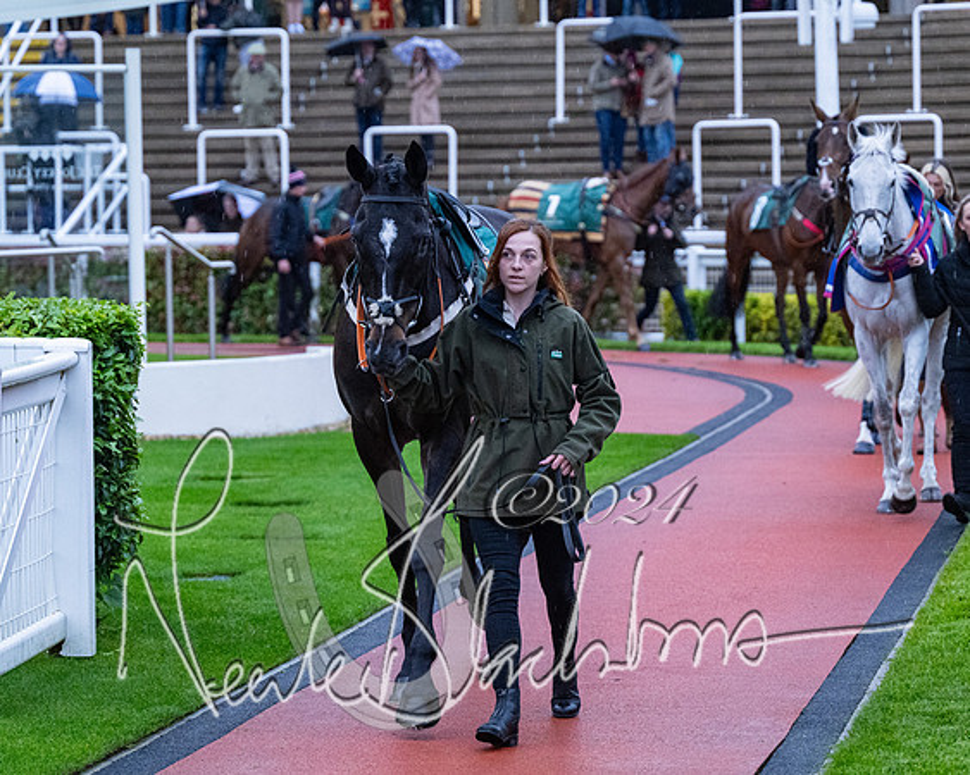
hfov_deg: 13.2
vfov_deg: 10.5
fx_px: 4202
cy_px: 427
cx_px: 539
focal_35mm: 146
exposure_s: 1/500
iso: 3200
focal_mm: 110
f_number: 4
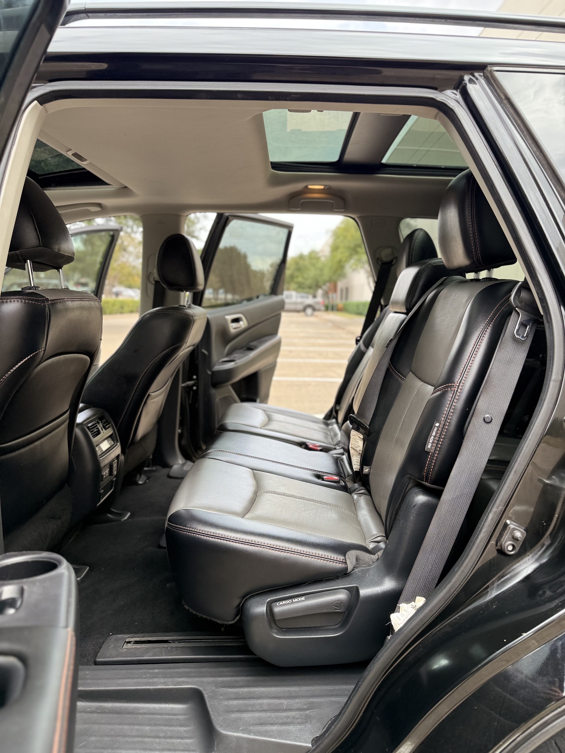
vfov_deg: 71.6
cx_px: 282
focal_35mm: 24
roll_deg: -3.8
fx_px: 522
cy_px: 376
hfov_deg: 56.8
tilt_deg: -10.2
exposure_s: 1/467
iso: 100
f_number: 1.78
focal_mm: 6.76
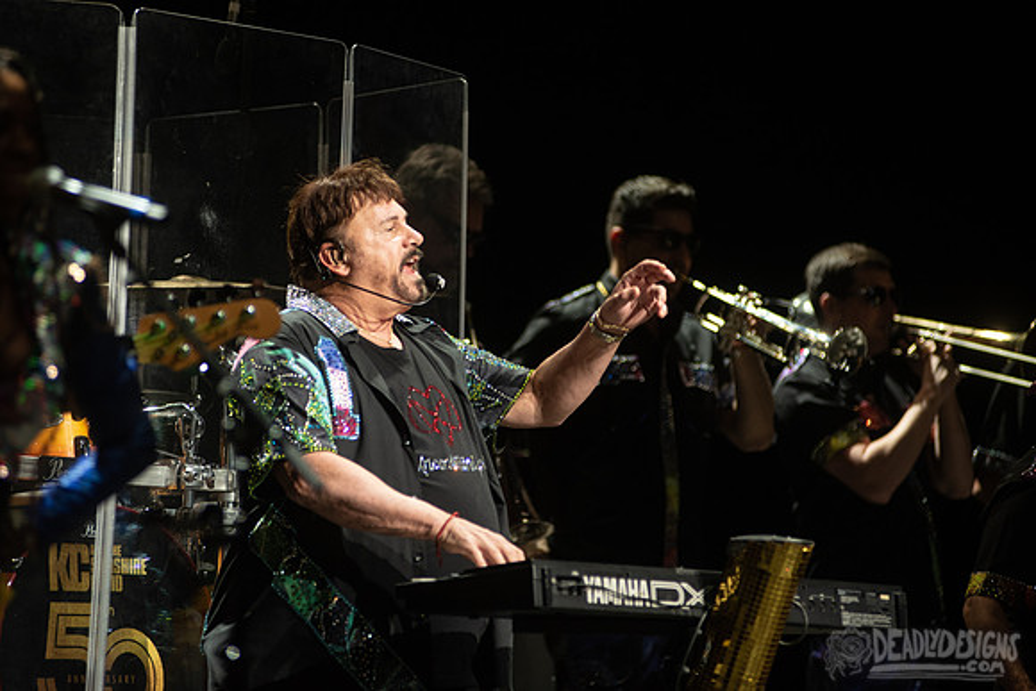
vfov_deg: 5.9
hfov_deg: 8.9
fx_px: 6652
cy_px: 293
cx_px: 518
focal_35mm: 231
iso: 1250
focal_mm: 200
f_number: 3.2
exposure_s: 1/640
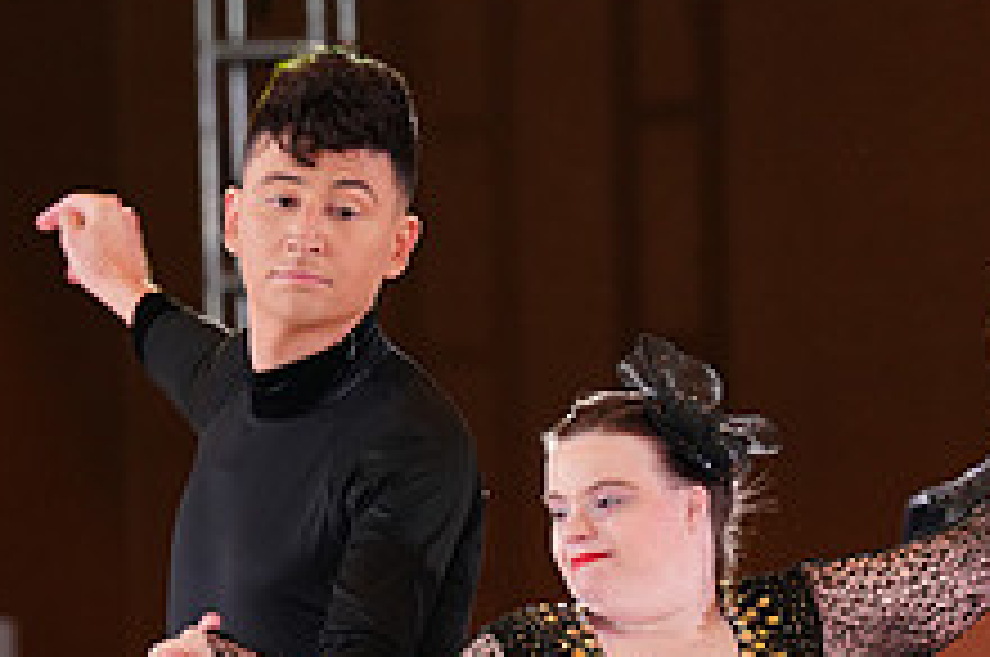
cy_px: 878
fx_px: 12329
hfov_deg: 4.6
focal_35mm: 449
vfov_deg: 3.0
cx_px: 628
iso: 1600
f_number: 5
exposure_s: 1/160
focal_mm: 170
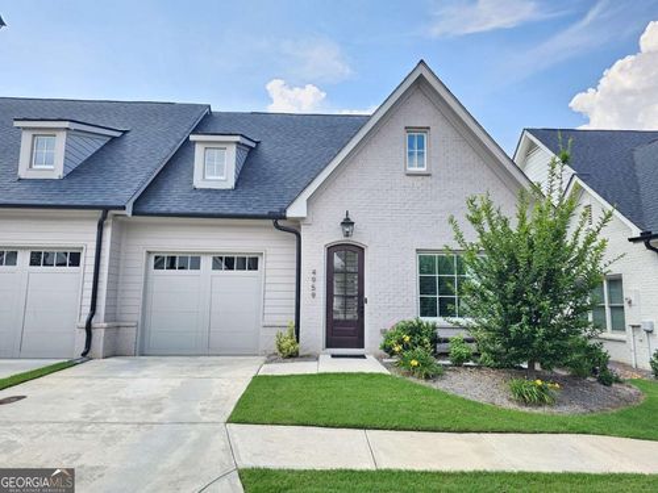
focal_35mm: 23
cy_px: 246
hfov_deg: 73.9
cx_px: 329
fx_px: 437
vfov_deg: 58.9
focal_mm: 6.3
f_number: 1.7
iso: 16
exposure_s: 1/180
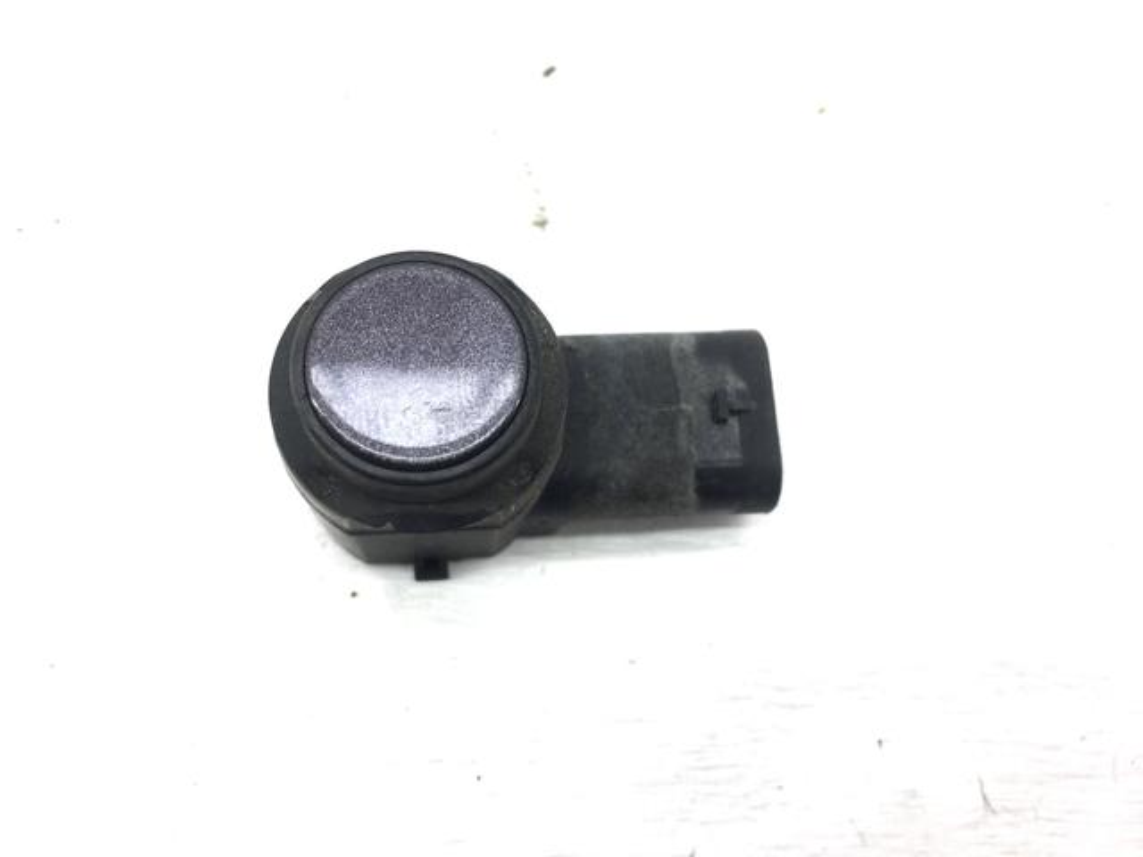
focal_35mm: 29
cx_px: 572
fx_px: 958
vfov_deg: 48.2
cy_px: 428
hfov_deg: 61.7
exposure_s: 1/148
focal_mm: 4.15
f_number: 2.2
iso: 25
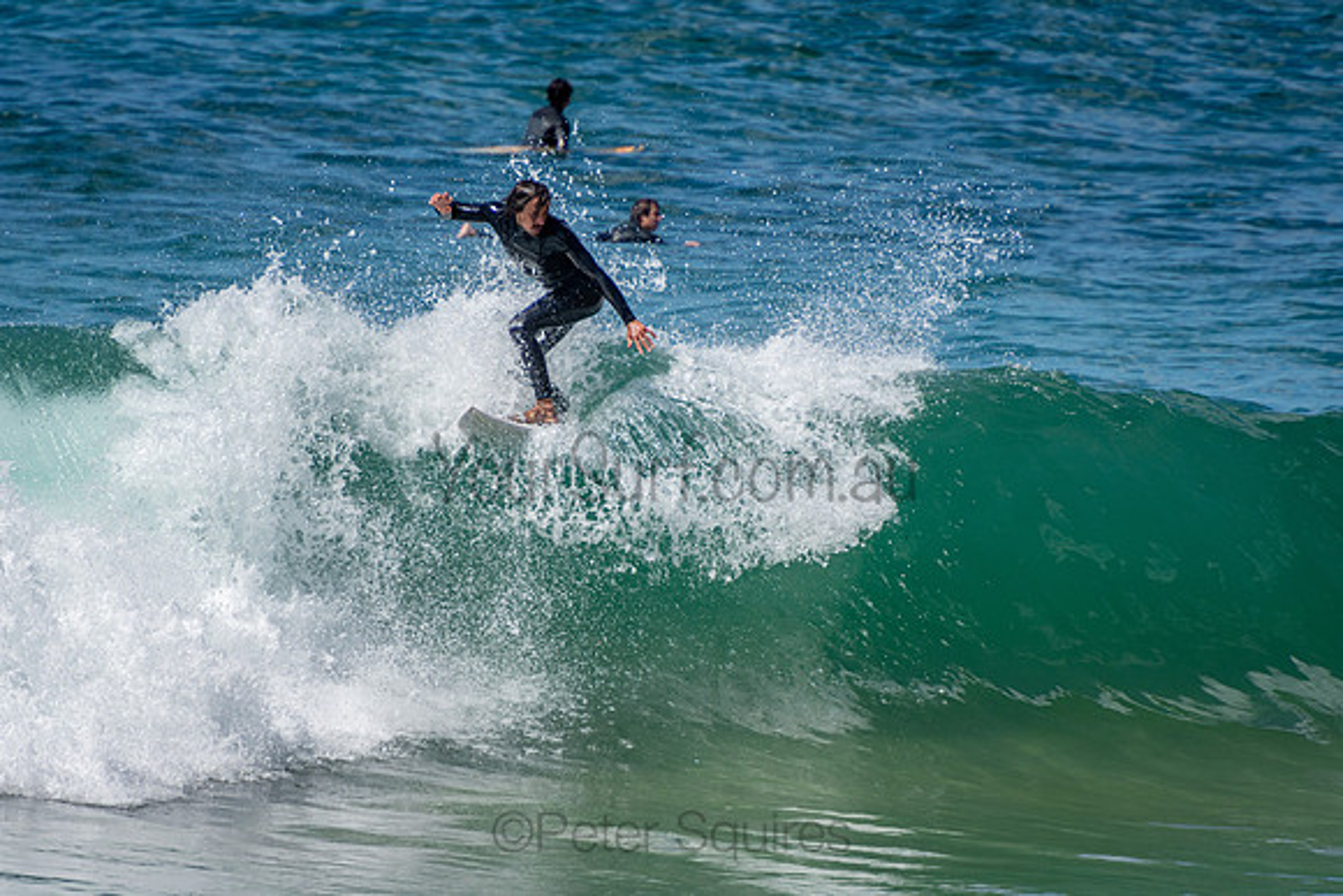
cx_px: 672
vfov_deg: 2.3
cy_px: 448
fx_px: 22388
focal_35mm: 600
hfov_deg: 3.4
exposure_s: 1/2000
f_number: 5.6
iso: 280
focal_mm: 400
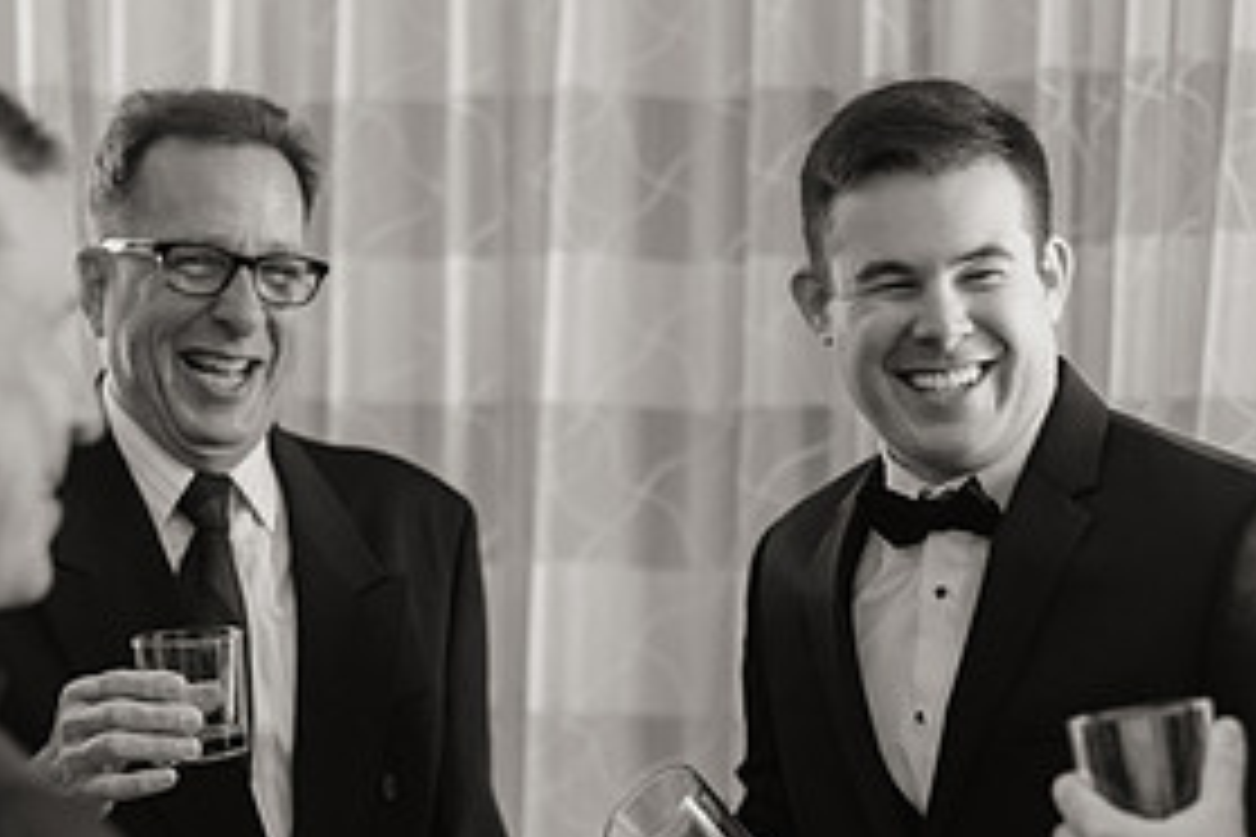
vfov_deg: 13.1
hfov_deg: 19.6
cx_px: 720
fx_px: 3628
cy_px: 650
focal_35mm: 104
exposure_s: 1/125
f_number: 1.8
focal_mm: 50
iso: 1600
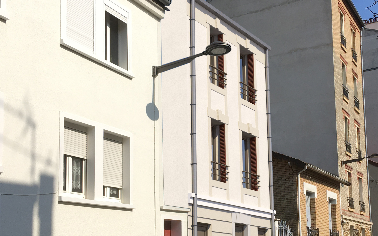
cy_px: 121
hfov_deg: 36.8
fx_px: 567
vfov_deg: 23.5
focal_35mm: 55
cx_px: 213
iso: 25
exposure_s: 1/1709
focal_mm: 4.15
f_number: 2.2
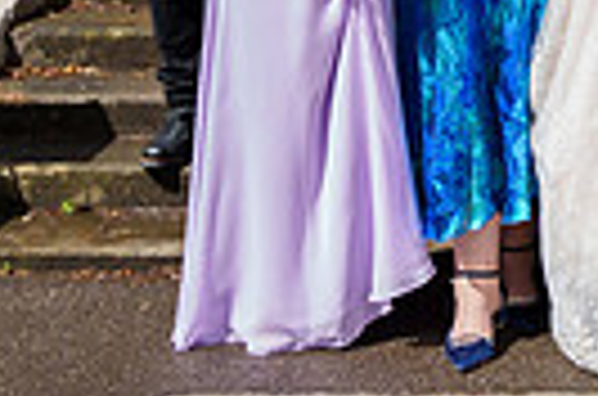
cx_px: 868
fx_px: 2270
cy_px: -323
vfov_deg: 9.5
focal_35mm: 137
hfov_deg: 14.1
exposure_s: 1/8000
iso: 800
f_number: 3.5
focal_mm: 28
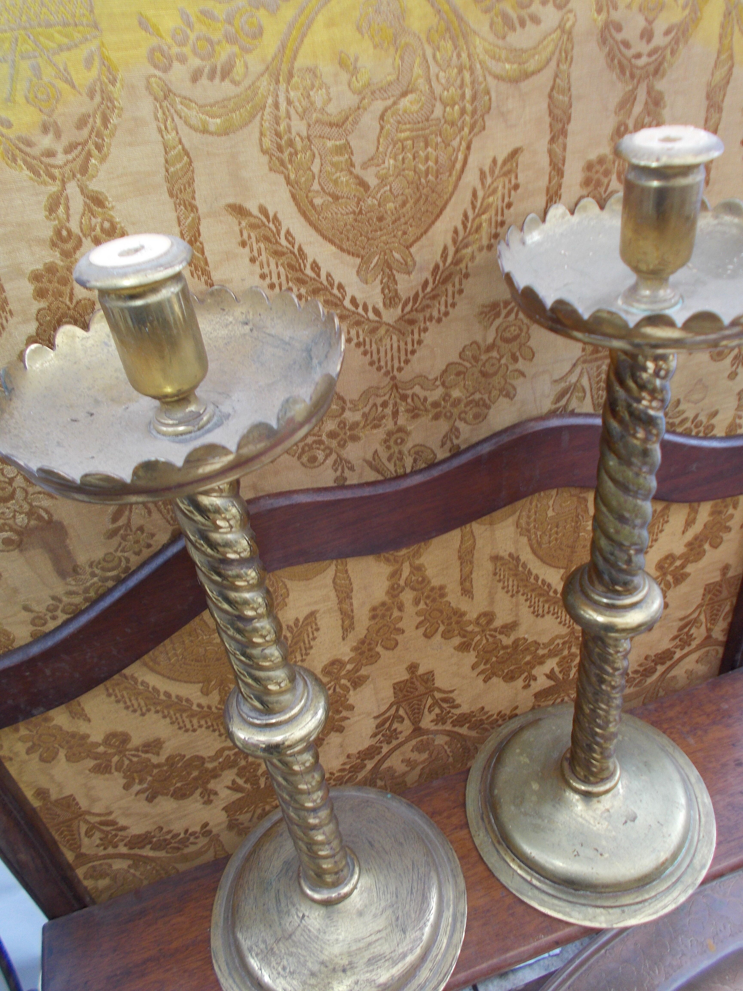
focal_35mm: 30
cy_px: 496
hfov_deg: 46.8
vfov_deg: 60.0
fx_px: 859
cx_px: 372
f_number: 3.4
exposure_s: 1/25
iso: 100
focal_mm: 5.3
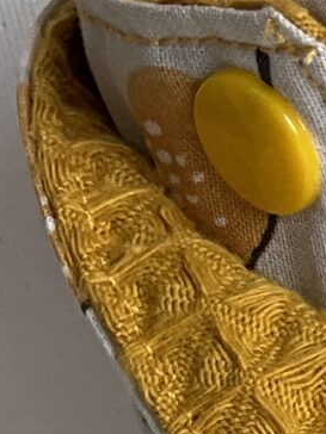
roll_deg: +3.1
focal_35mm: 204
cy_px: 1059
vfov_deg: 8.8
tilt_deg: -36.4
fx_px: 2562
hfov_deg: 6.7
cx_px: 933
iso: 16
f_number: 1.8
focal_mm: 3
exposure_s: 1/241
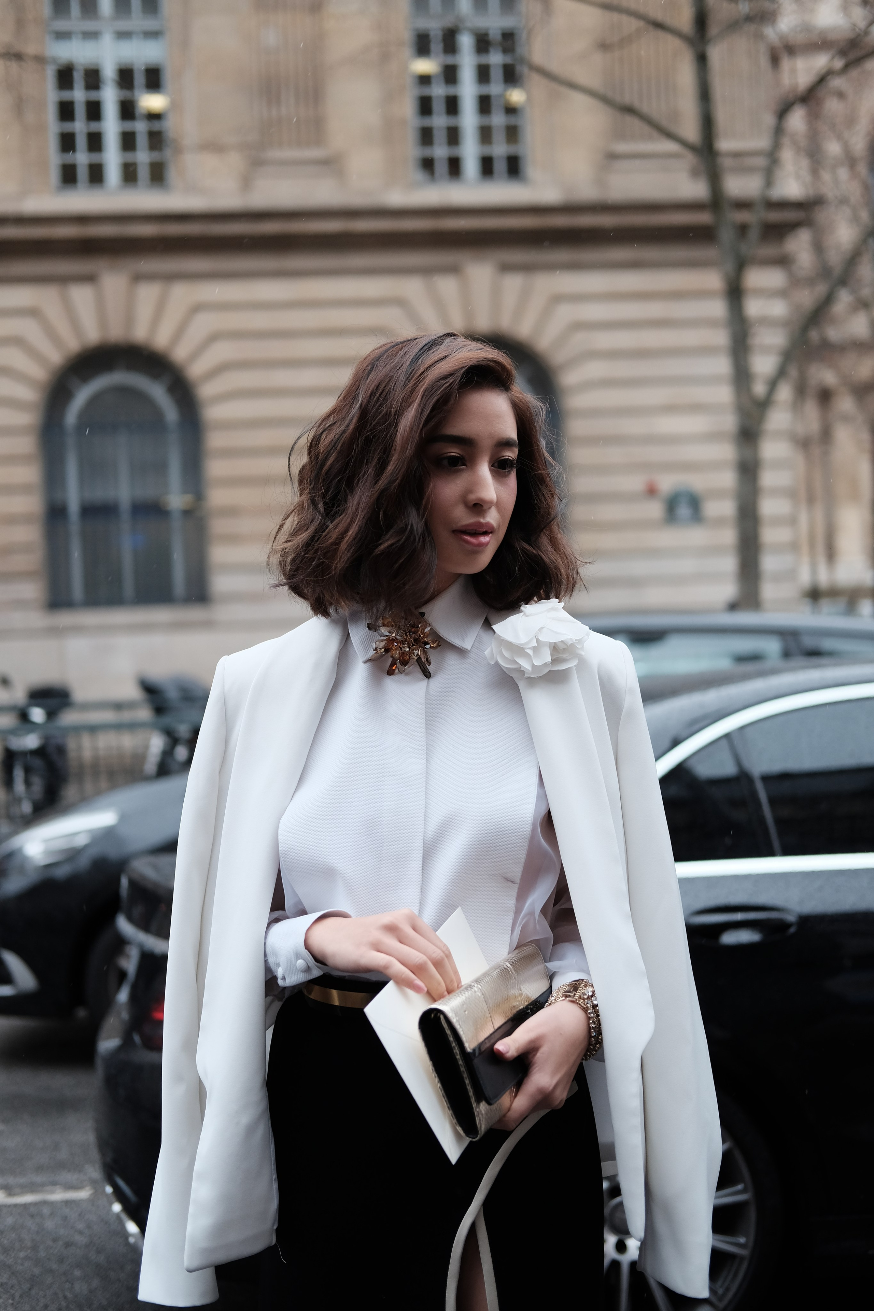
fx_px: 1930
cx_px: 437
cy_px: 656
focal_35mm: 53
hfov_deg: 25.5
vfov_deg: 37.5
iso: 500
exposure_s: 1/1250
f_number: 2
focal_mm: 35
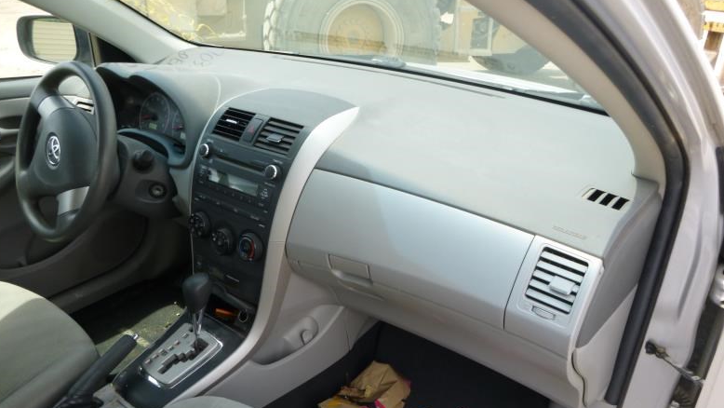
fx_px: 538
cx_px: 358
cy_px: 230
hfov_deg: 67.9
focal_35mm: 28
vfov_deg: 41.4
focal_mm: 4.5
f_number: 3.9
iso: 100
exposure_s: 1/100
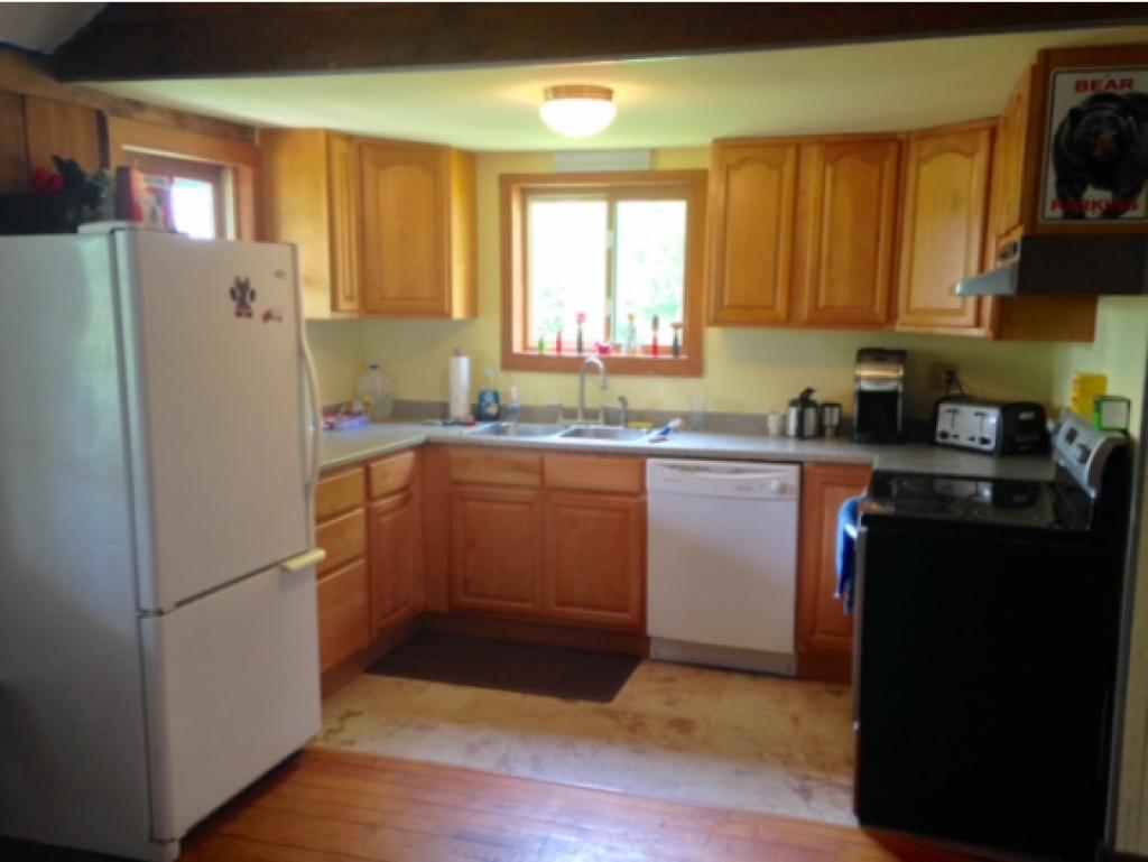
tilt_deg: -8.8
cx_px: 574
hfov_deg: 55.3
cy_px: 431
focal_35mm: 33
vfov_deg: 43.0
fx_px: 1095
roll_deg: +0.1
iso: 125
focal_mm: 4.12
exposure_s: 1/20
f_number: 2.4
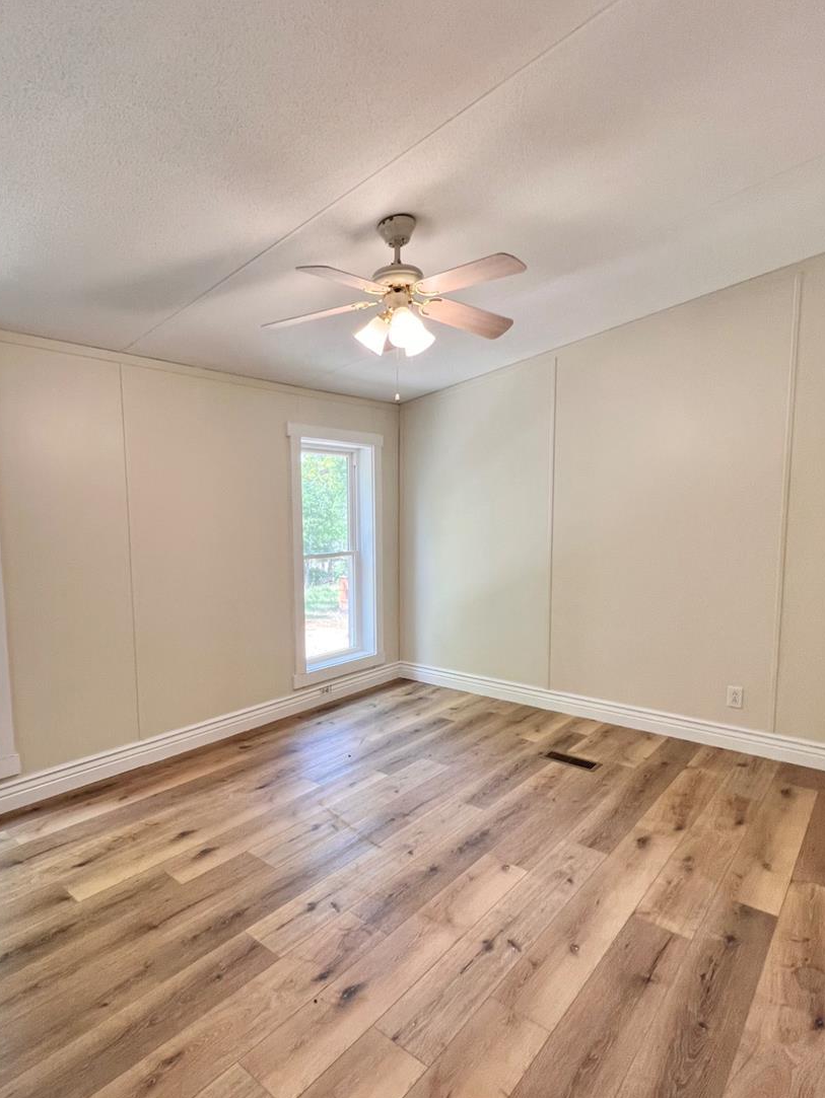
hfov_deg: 70.9
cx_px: 329
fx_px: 572
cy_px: 581
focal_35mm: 18
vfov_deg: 87.6
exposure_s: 1/120
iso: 100
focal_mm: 1.57
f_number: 1.8
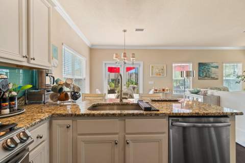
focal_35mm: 16
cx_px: 122
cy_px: 82
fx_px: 112
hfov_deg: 95.0
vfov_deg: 71.9
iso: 400
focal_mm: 11
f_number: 8
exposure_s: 1/3
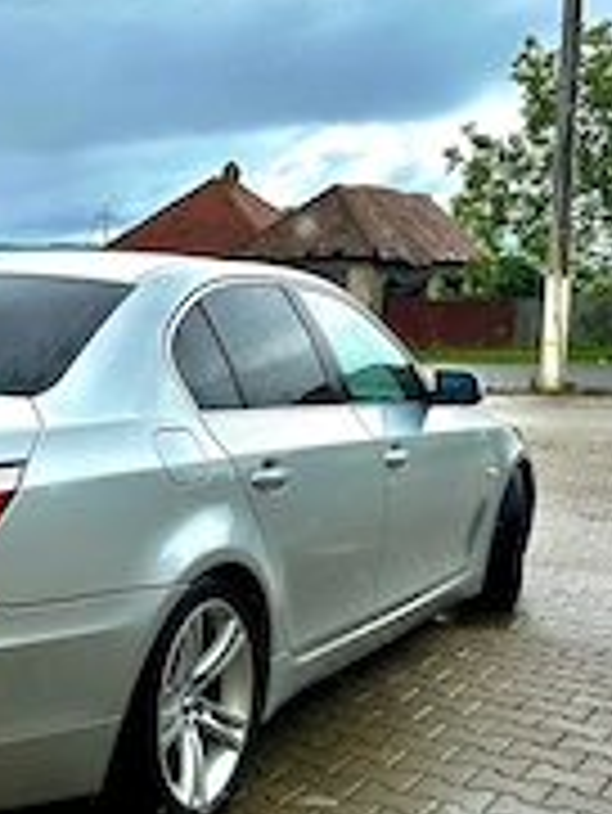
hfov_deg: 26.5
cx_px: 40
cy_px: 445
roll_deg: -1.0
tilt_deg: -7.2
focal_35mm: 53
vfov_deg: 36.1
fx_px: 1248
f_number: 1.78
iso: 80
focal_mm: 6.86
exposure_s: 1/5000
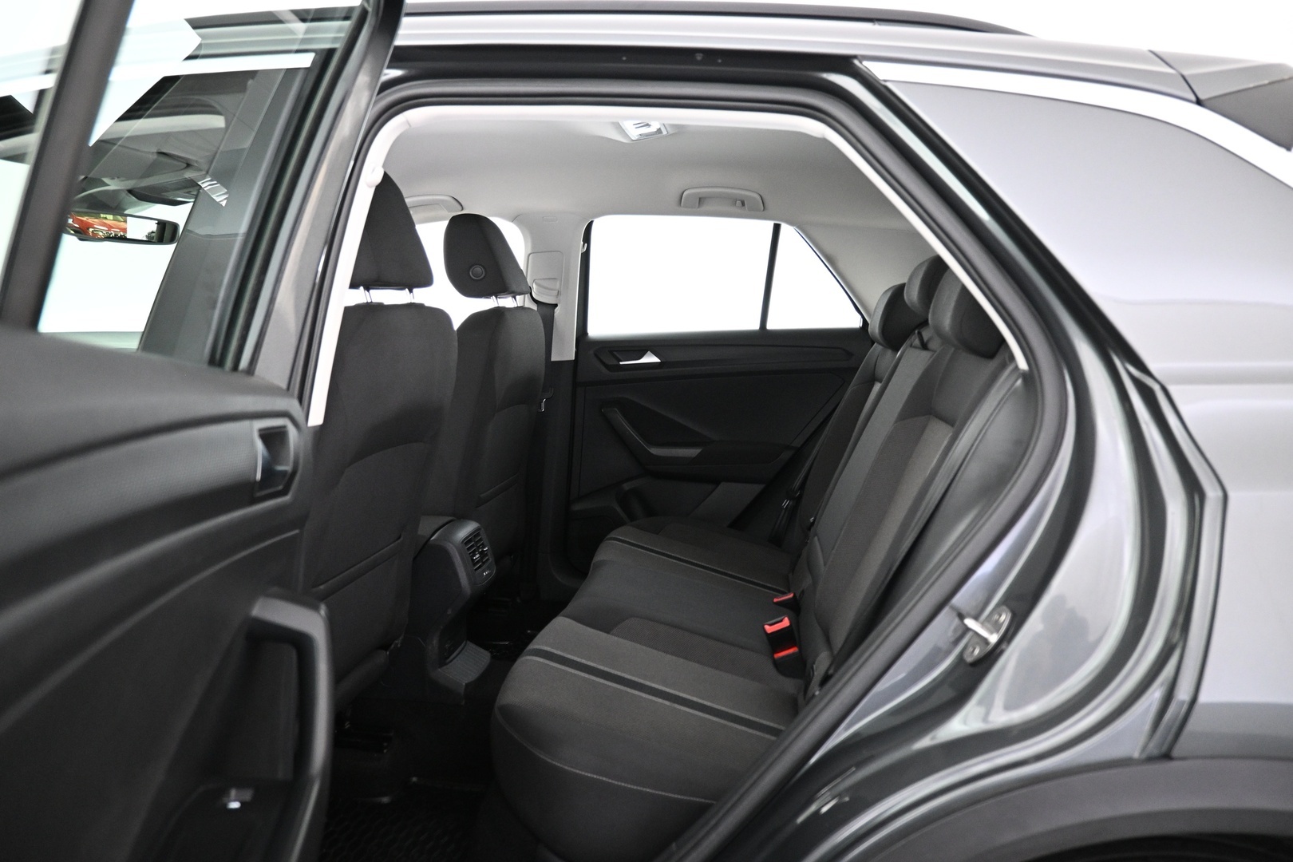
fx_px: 862
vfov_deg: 53.1
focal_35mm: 24
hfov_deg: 73.7
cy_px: 431
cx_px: 646
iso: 1600
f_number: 3.5
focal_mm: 16
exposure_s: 1/13
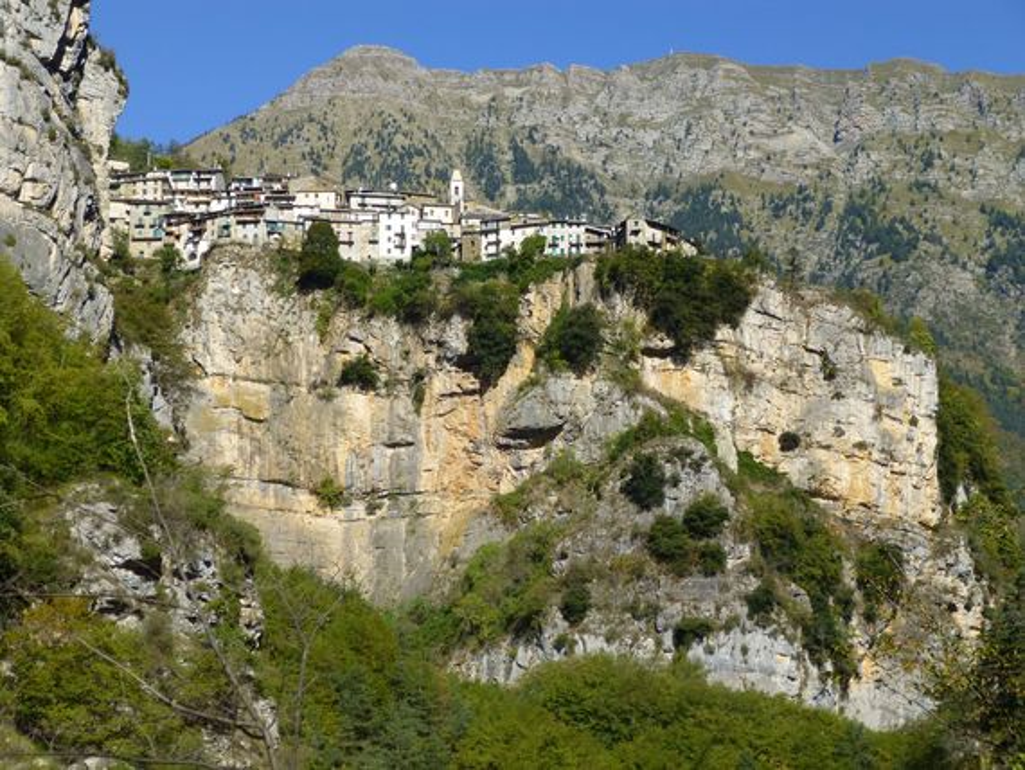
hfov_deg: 22.7
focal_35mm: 86
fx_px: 2548
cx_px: 512
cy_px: 385
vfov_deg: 17.2
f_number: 5
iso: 100
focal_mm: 15.3
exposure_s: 1/500
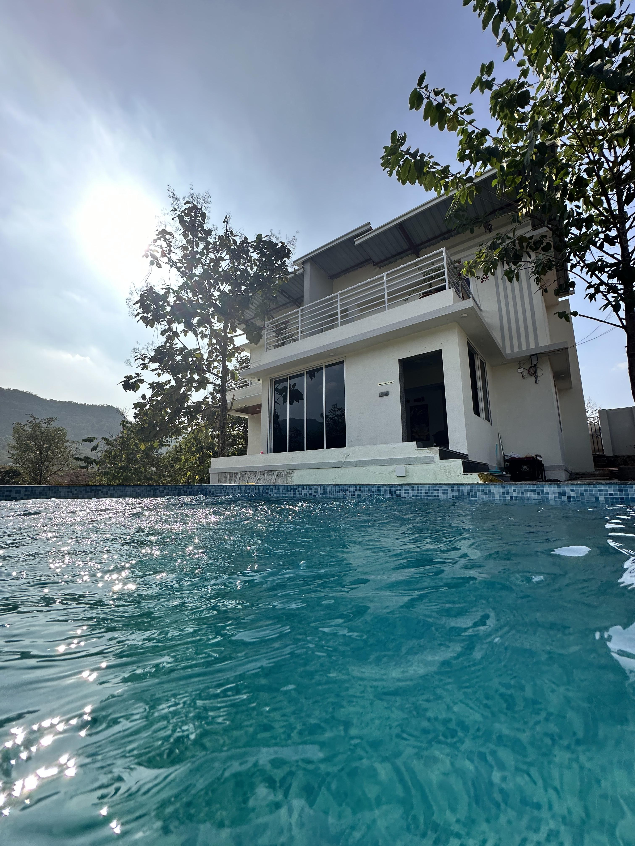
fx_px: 342
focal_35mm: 14
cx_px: 318
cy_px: 423
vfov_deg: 102.1
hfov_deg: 85.7
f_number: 2.2
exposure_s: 1/1221
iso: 40
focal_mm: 2.22
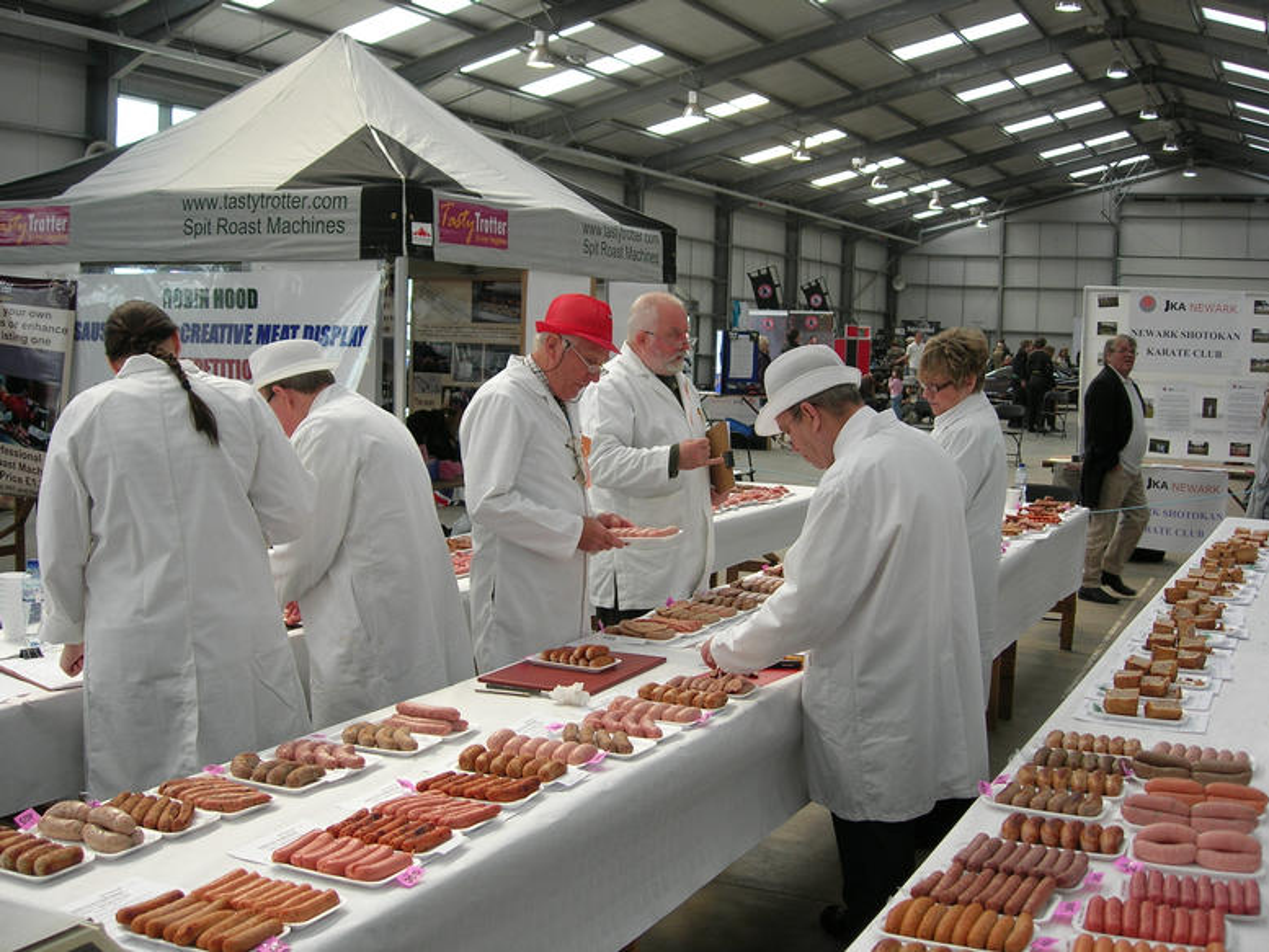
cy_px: 476
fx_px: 1503
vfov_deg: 35.1
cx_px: 634
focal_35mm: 41
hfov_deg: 45.8
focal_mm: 8.5
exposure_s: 1/174
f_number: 2.9
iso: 64
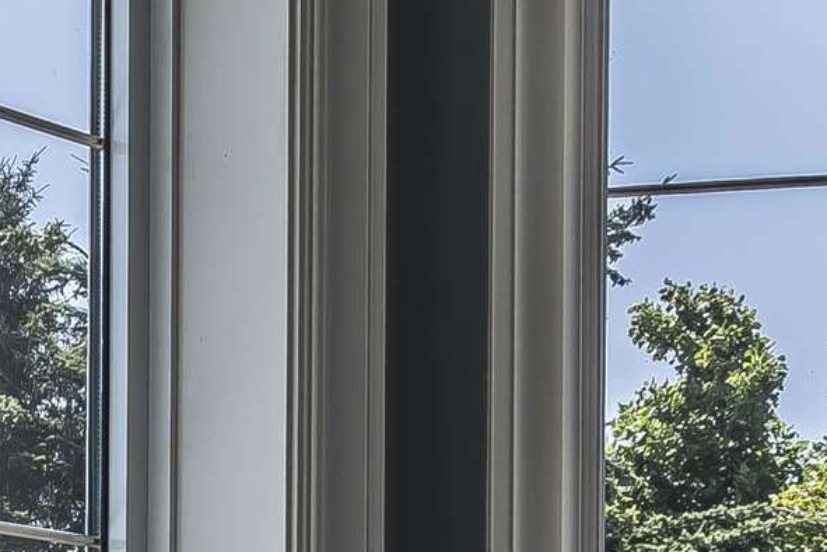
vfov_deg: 15.7
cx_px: -14
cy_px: 885
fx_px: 1792
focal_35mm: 78
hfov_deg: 24.7
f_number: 9
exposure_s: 1/160
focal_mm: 10
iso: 100
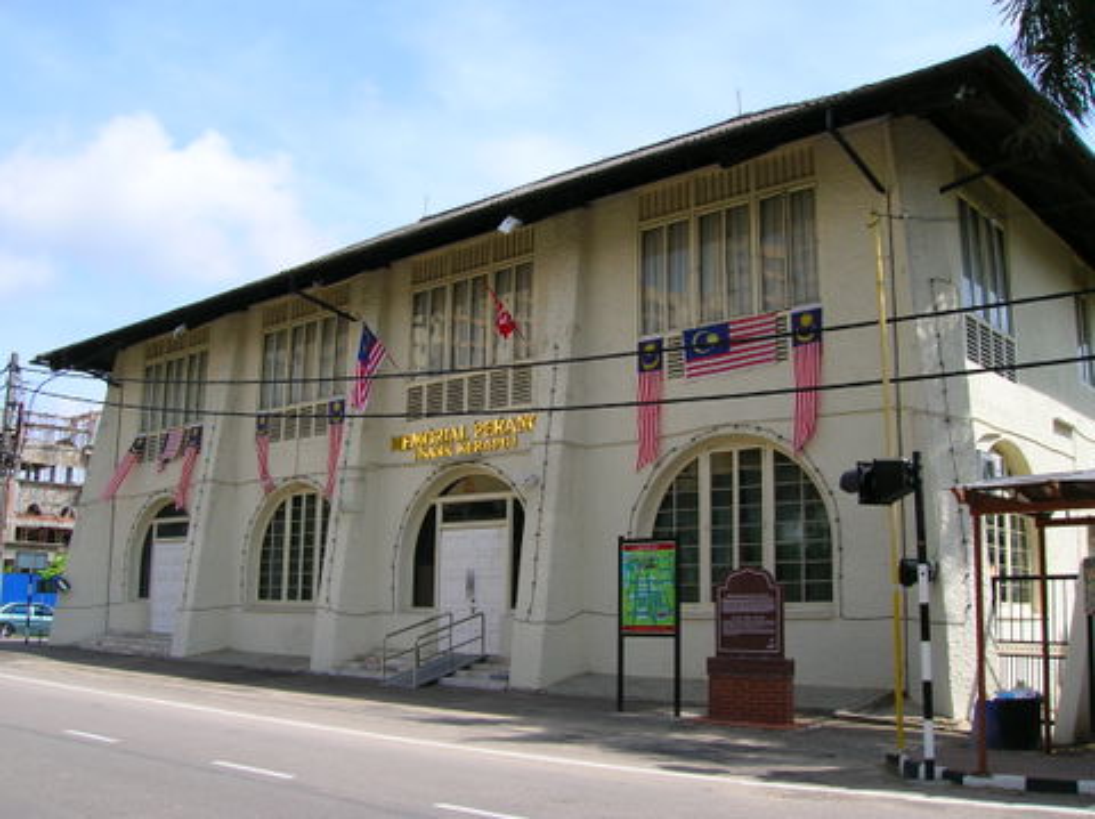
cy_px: 410
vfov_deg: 41.7
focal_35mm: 34
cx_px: 548
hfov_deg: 54.0
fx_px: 1074
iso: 50
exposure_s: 1/324
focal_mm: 5.7
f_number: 4.9
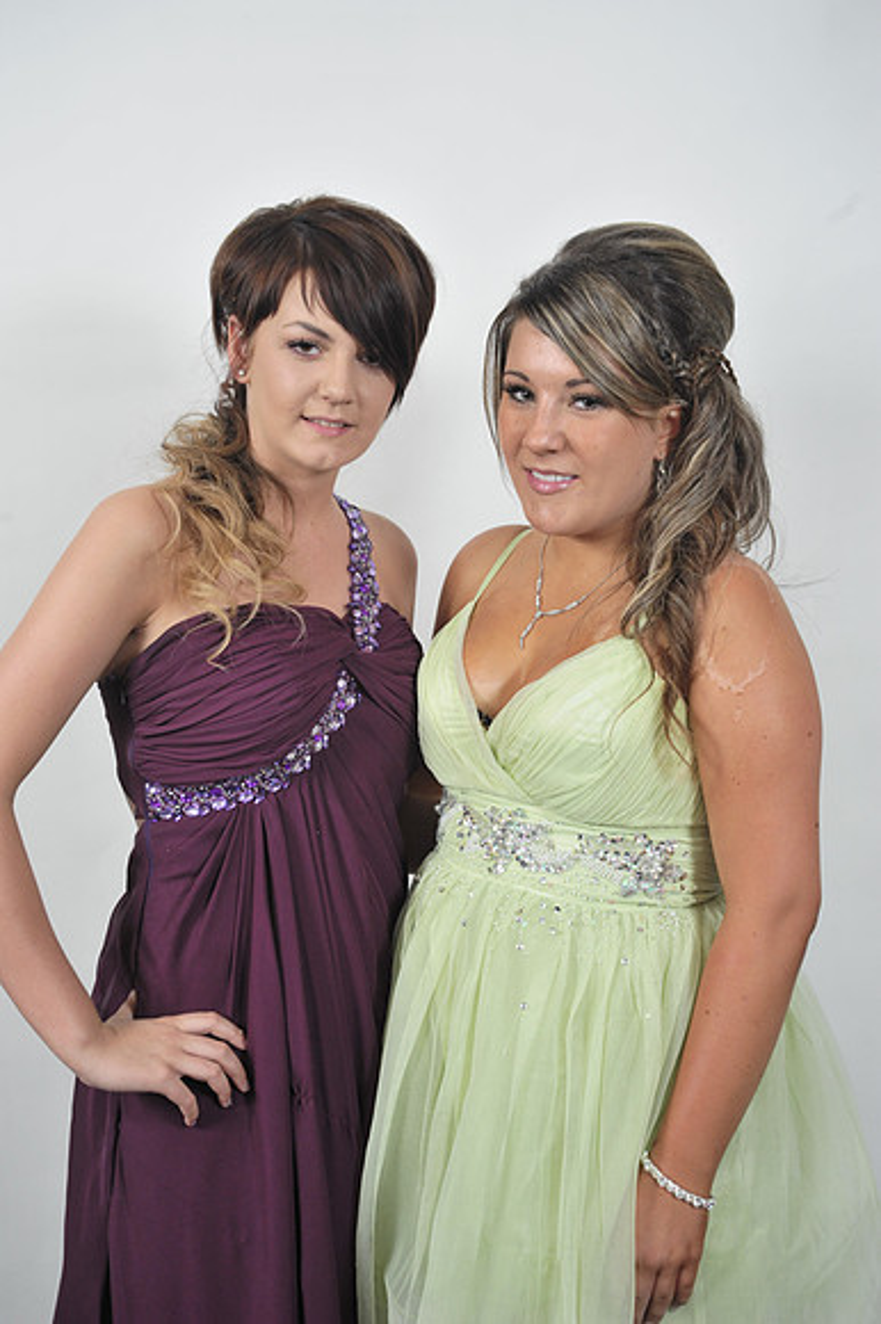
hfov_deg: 23.4
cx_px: 440
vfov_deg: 34.5
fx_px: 2131
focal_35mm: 58
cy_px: 662
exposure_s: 1/160
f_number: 7.1
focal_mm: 58
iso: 1000
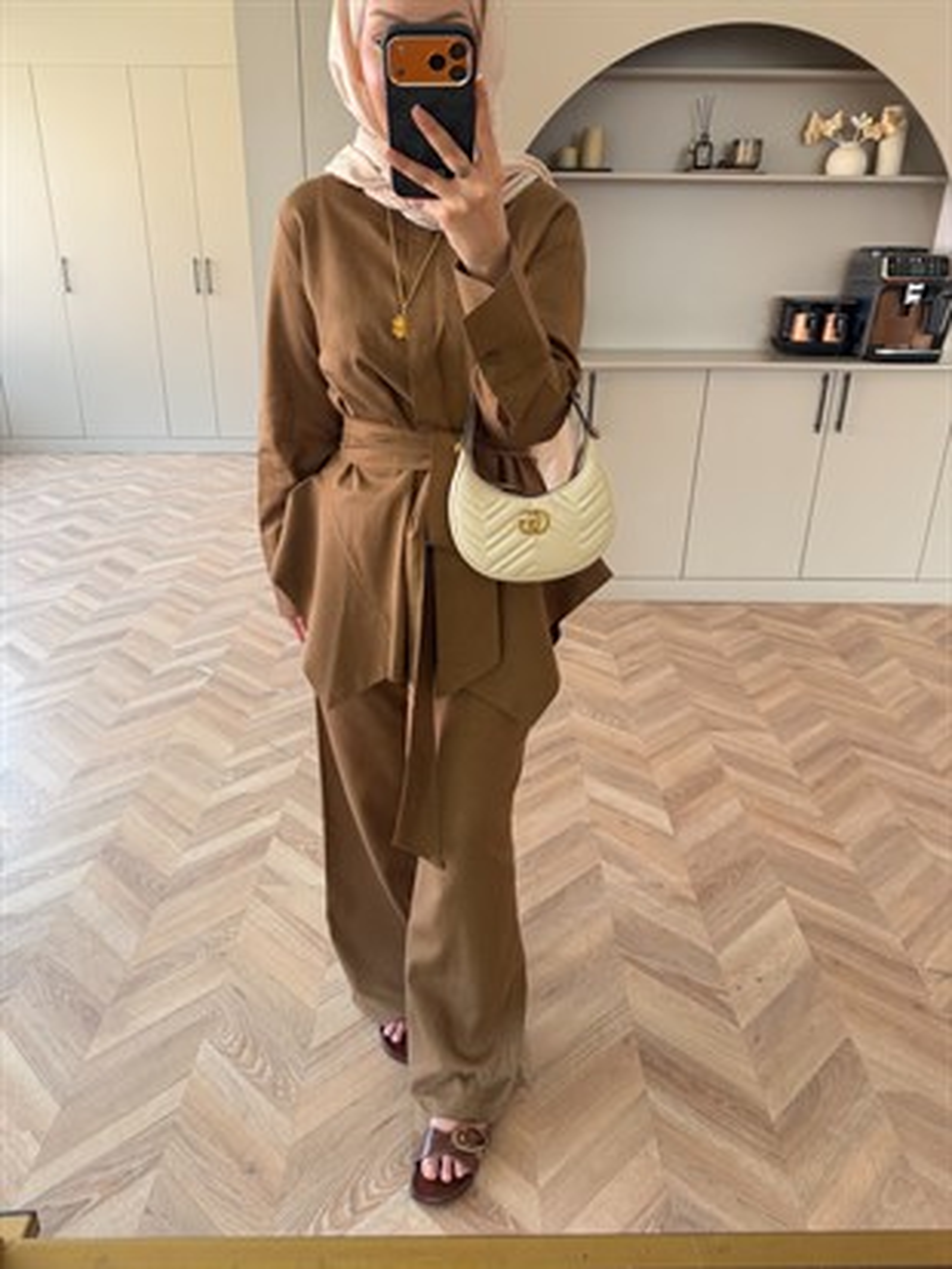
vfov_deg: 71.6
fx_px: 880
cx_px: 476
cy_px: 634
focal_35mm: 24
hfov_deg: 56.8
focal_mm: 6.76
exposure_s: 1/121
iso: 160
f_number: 1.78
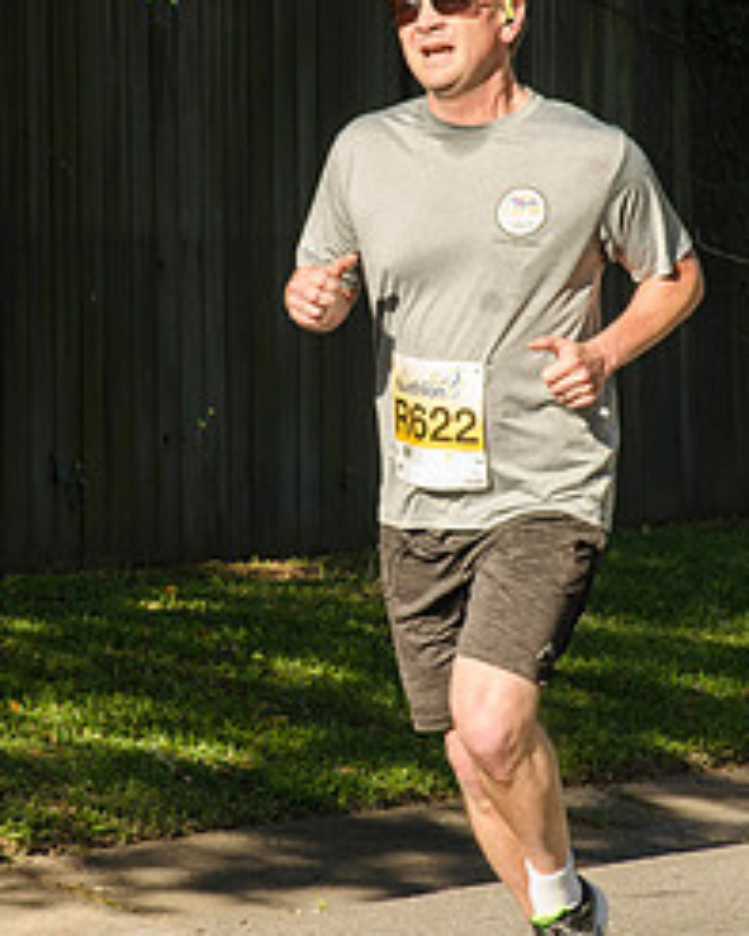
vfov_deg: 6.8
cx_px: 335
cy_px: 335
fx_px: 7837
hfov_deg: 5.5
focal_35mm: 283
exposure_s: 1/640
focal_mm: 110
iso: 640
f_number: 9
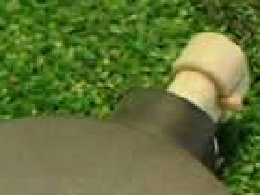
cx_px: -128
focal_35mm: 137
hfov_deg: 13.6
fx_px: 1029
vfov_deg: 10.4
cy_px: 299
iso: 320
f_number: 2.4
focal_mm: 5.79
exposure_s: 1/30
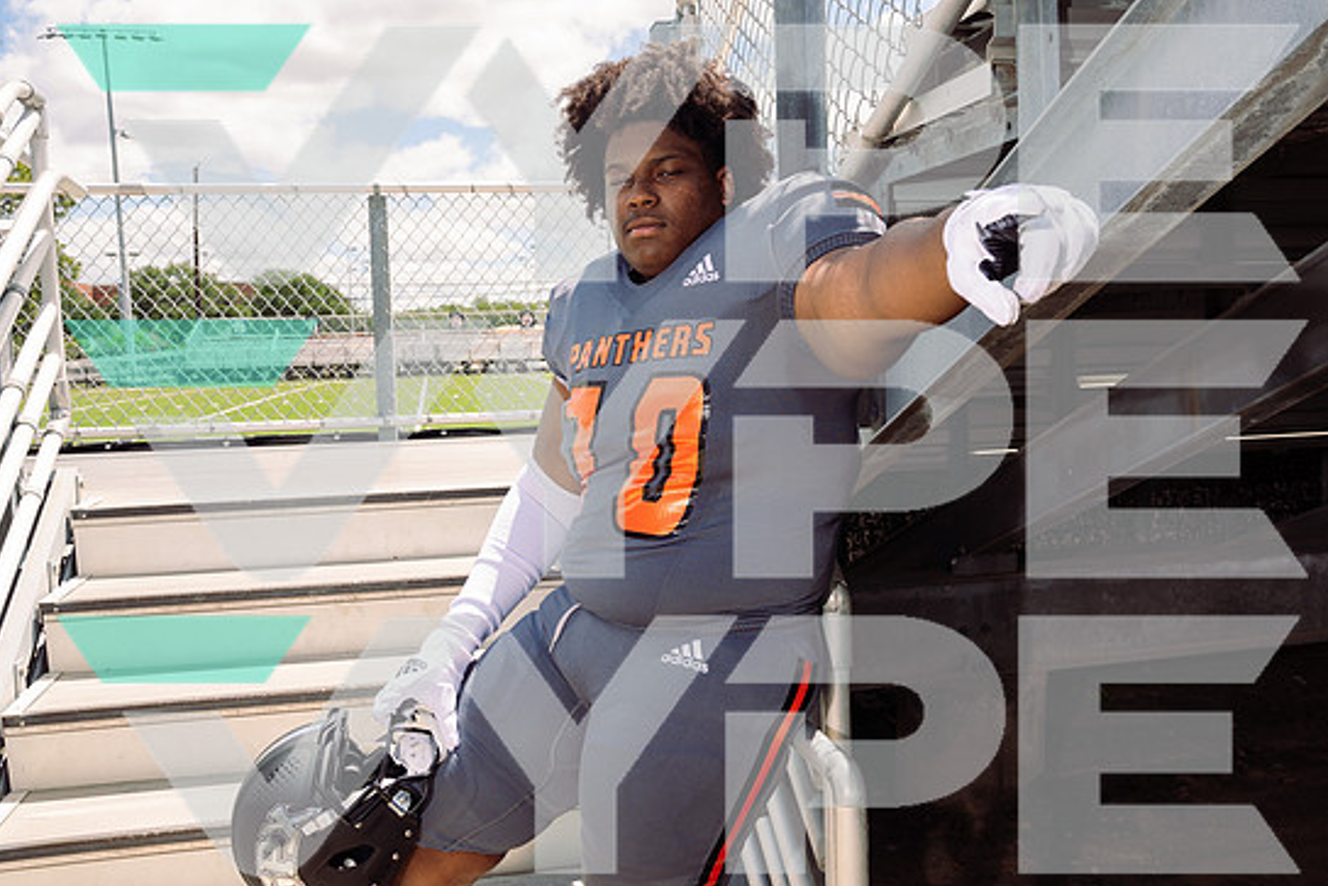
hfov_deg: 58.7
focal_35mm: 32
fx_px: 1181
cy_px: 450
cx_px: 686
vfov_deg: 41.1
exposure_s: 1/250
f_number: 6.3
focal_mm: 30
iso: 64
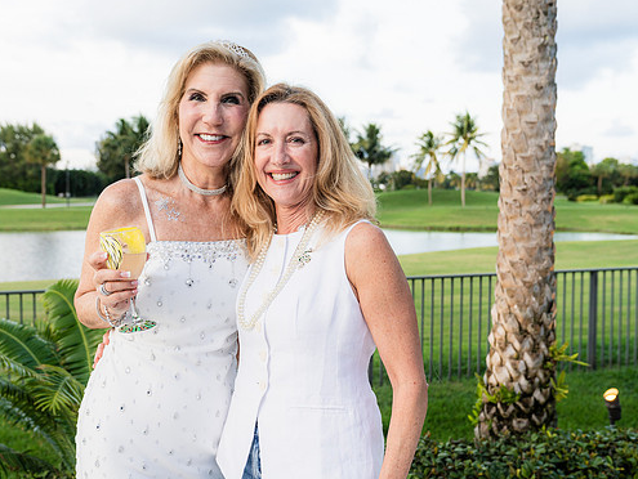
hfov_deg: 45.6
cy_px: 244
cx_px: 272
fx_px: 756
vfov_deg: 35.2
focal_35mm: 41
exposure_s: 1/125
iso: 400
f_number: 4.5
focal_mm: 36
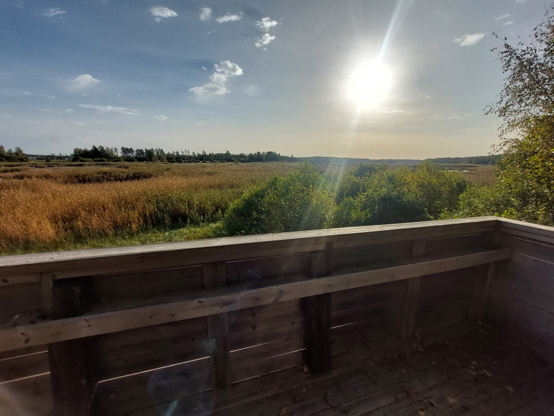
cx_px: 291
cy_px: 206
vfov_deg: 85.7
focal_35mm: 14
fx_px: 224
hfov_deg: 102.0
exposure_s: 1/2527
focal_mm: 1.74
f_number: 2.2
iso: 50
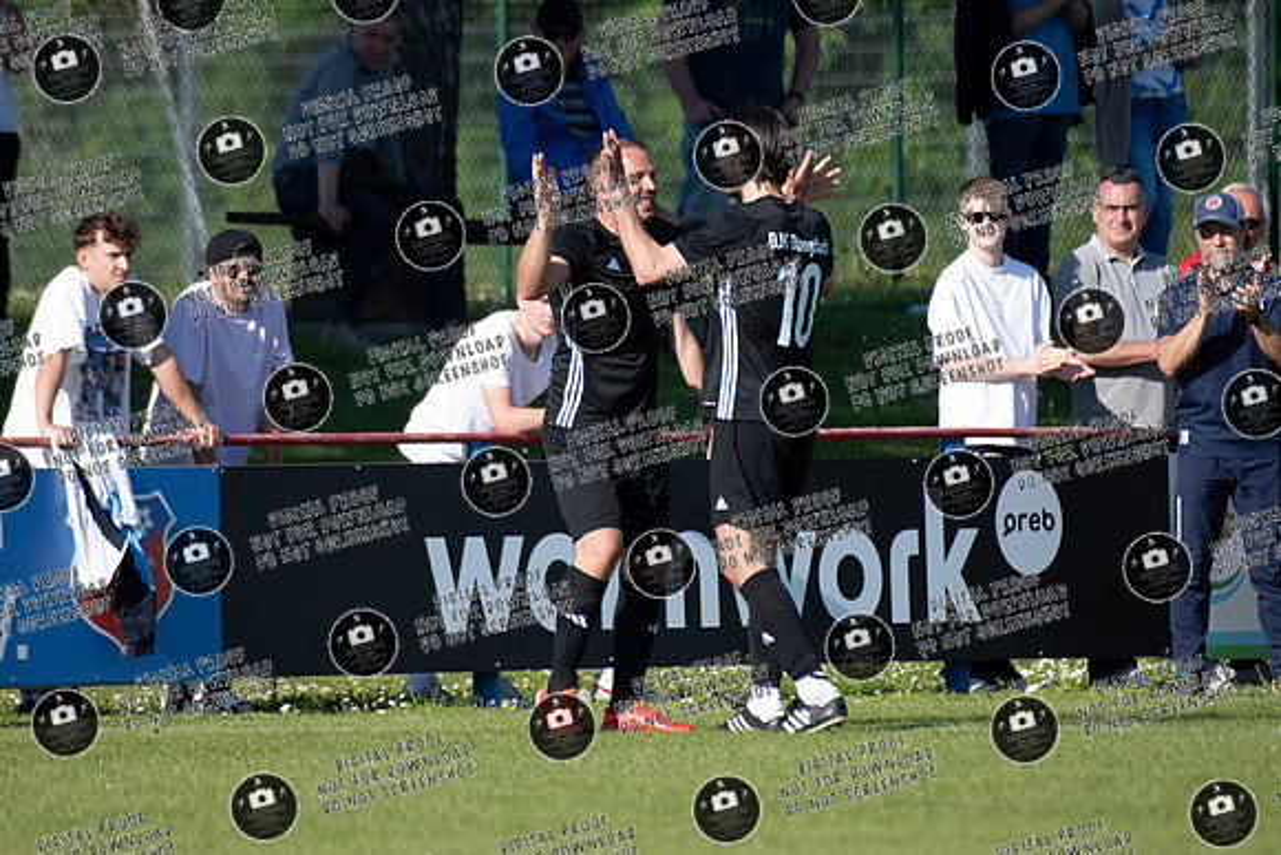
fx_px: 21540
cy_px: 361
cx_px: 580
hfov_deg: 3.4
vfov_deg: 2.3
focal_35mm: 605
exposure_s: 1/1600
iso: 640
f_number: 5.6
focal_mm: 440
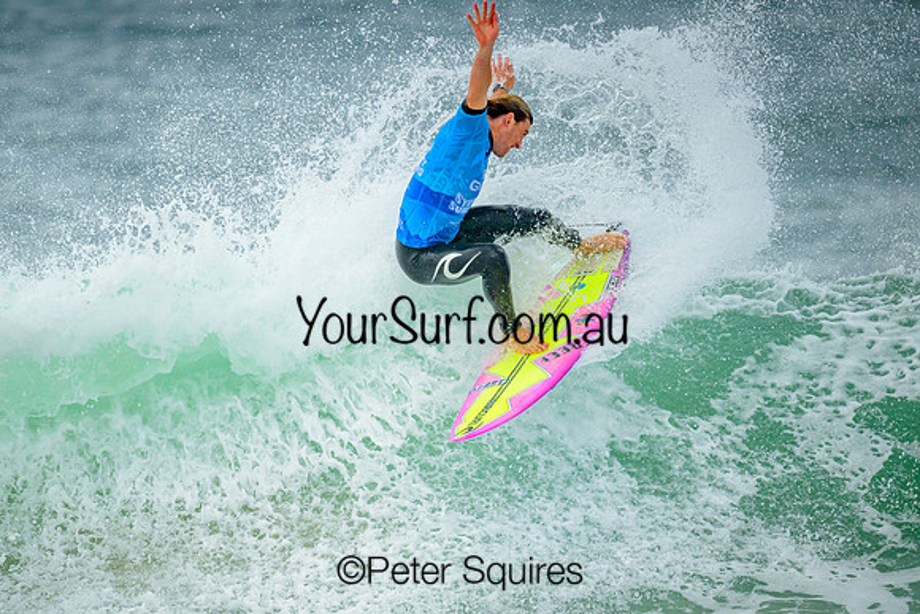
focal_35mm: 1073
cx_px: 353
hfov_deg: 1.9
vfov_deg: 1.3
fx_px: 27435
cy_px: 412
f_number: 6.3
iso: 450
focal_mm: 800
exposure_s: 1/2000
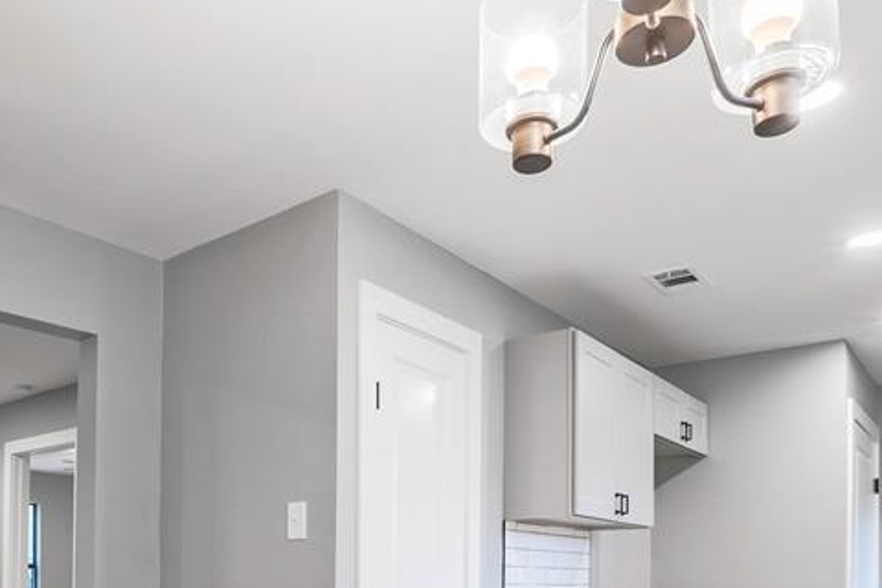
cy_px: 590
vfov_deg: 36.8
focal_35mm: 32
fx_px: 784
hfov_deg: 57.5
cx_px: 300
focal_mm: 10
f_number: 11
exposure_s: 1/15
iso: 200
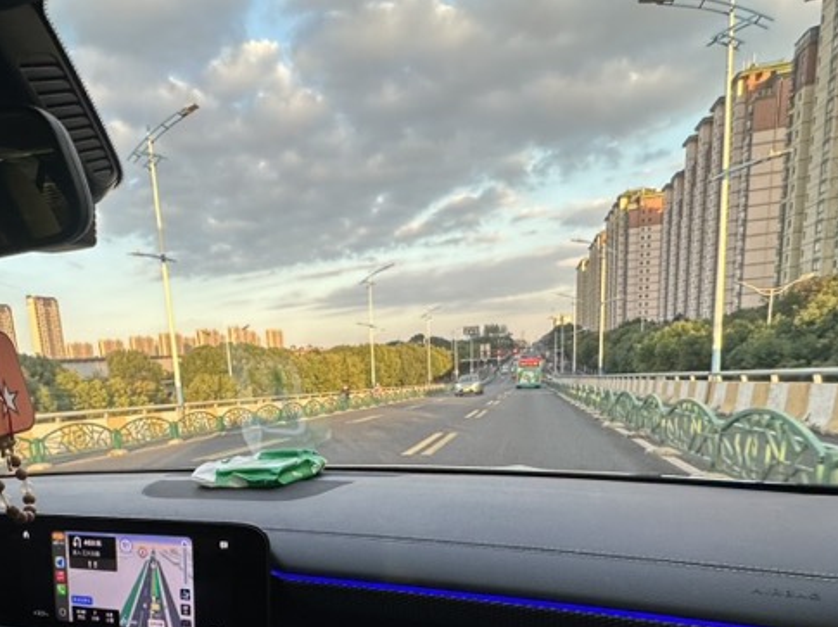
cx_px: 301
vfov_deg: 50.0
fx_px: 629
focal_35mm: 26
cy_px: 497
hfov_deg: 66.1
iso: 40
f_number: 2.2
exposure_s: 1/100
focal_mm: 2.22
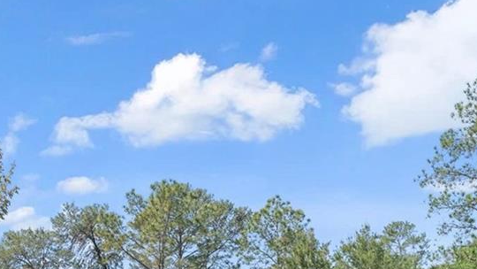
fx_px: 766
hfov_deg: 34.4
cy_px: 439
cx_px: 178
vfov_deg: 17.3
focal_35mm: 61
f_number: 8
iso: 320
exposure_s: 1/250
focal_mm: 13
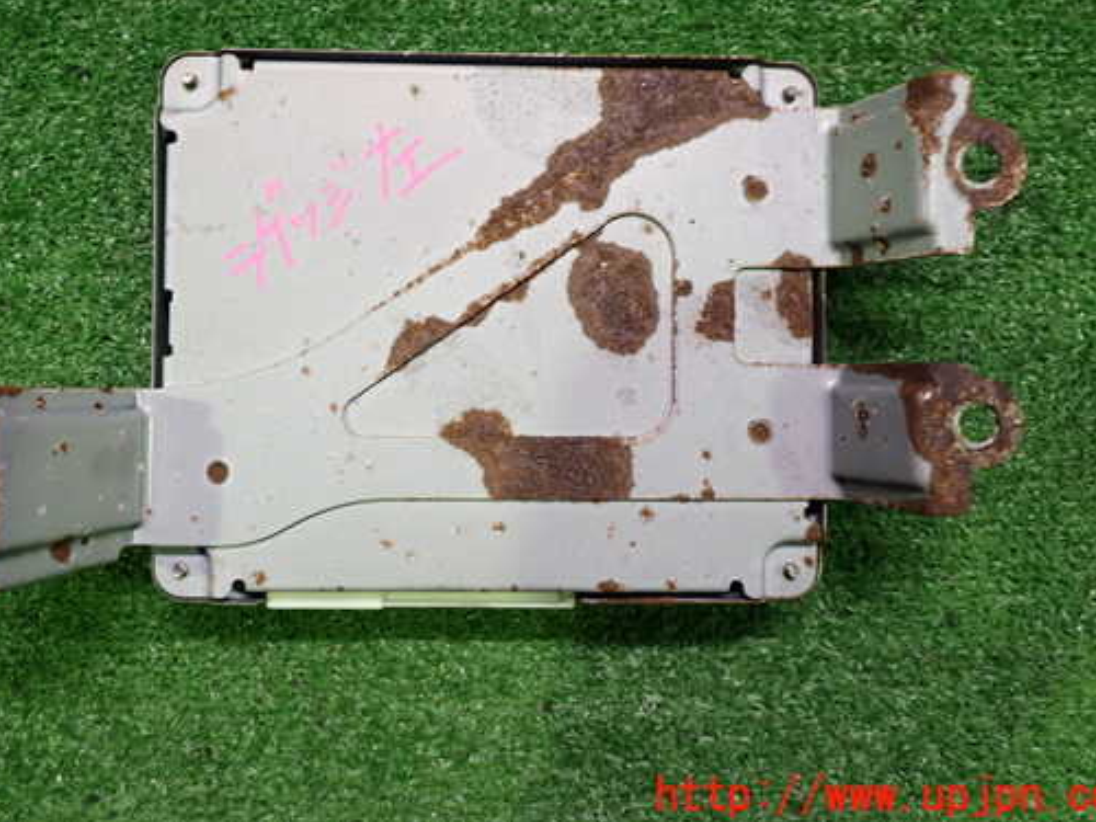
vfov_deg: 39.5
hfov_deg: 51.3
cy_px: 331
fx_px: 1140
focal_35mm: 36
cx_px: 493
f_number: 2.3
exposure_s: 1/30
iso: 200
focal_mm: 5.4
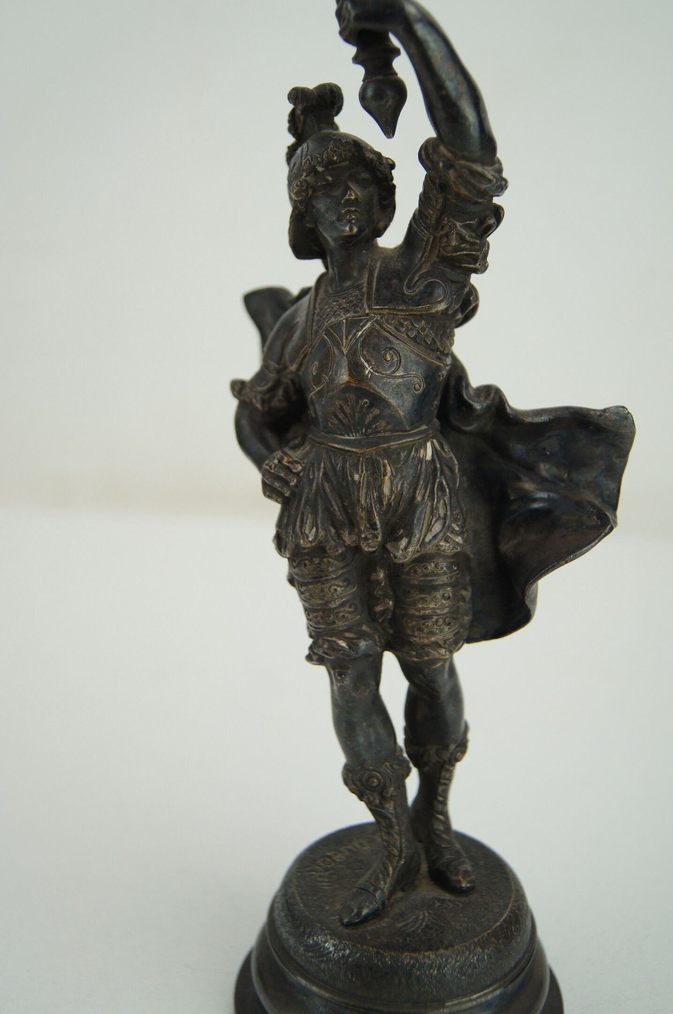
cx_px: 336
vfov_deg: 43.7
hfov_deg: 29.8
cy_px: 507
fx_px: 1265
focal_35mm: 45
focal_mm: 30
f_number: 4.5
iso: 200
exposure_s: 1/160
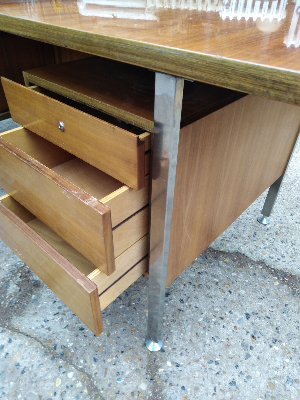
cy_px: 200
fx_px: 300
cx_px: 150
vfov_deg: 67.3
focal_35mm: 26
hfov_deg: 53.1
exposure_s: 1/30
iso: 183
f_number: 2.2
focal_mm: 3.46
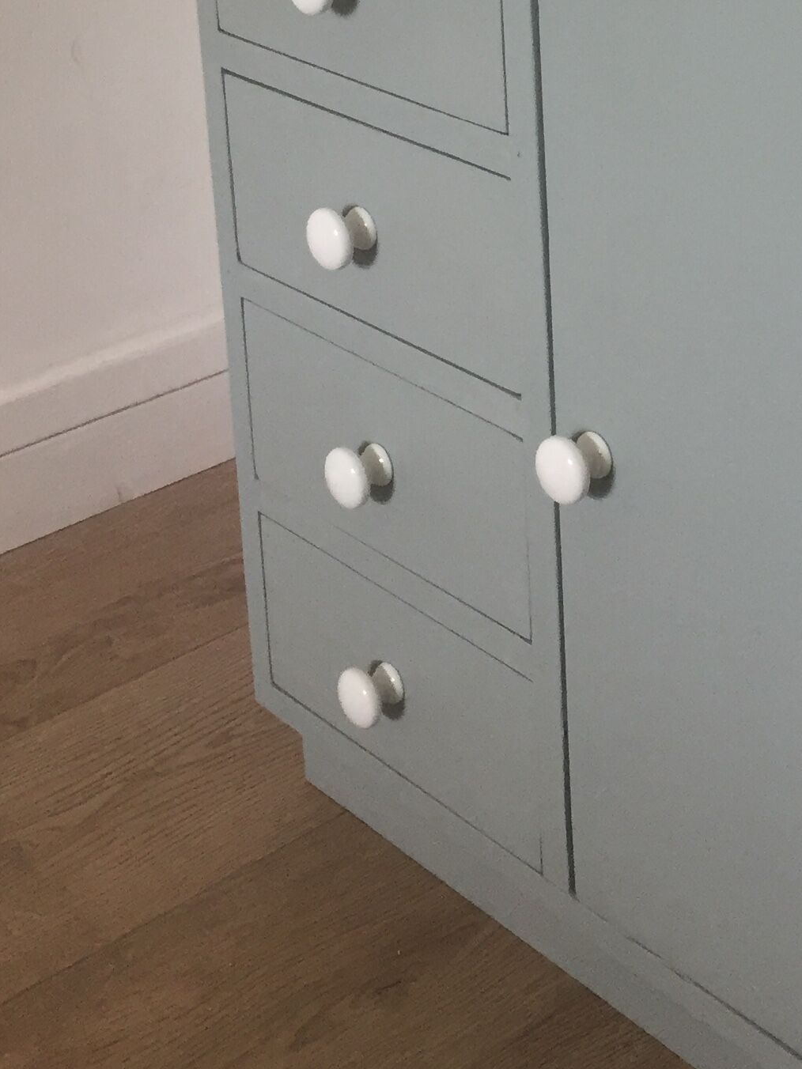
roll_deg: +0.4
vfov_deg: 26.2
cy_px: -13
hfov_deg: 20.3
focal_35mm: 70
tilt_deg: -16.9
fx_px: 2162
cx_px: 802
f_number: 2.2
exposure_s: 1/33
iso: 125
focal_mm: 4.15
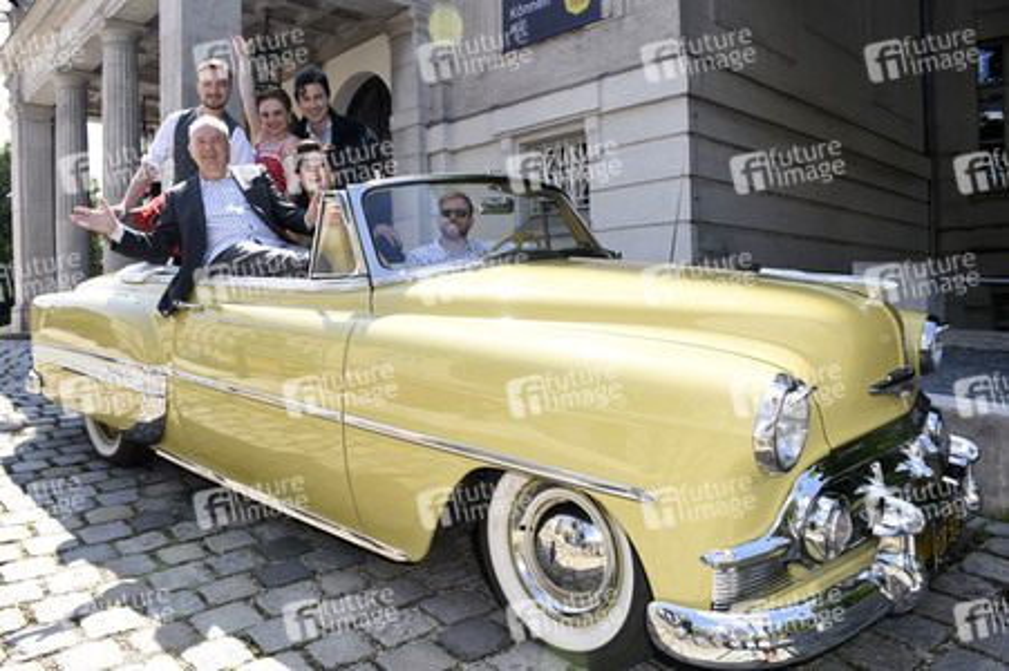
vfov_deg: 47.9
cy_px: 336
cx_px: 504
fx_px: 756
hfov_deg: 67.4
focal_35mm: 27
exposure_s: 1/160
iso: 160
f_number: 6.3
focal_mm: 18
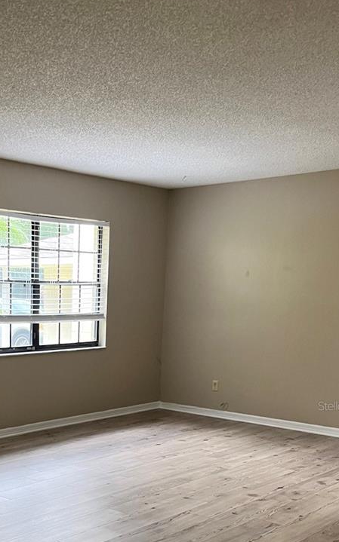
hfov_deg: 27.0
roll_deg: -1.5
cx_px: 32
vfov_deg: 42.2
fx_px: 680
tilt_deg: -9.7
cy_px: 406
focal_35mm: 46
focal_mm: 5.1
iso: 100
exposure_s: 1/60
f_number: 1.6
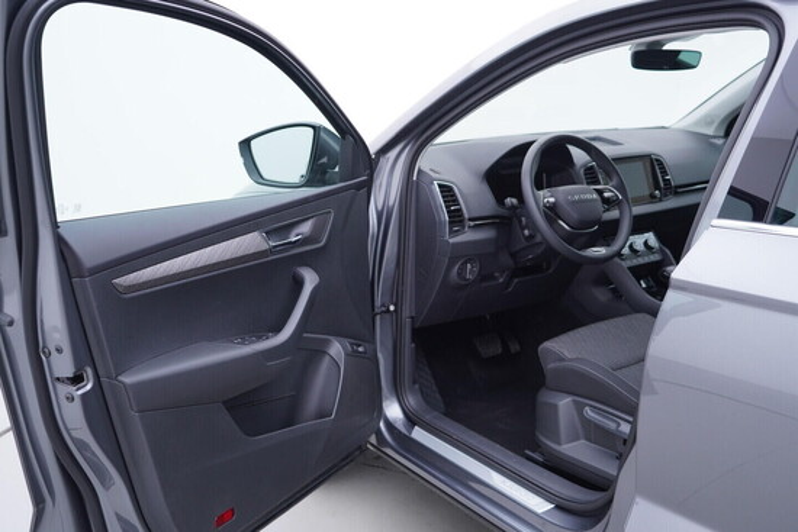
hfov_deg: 53.1
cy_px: 266
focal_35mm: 36
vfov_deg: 36.9
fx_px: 798
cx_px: 399
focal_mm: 24
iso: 125
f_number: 3.2
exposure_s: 1/50
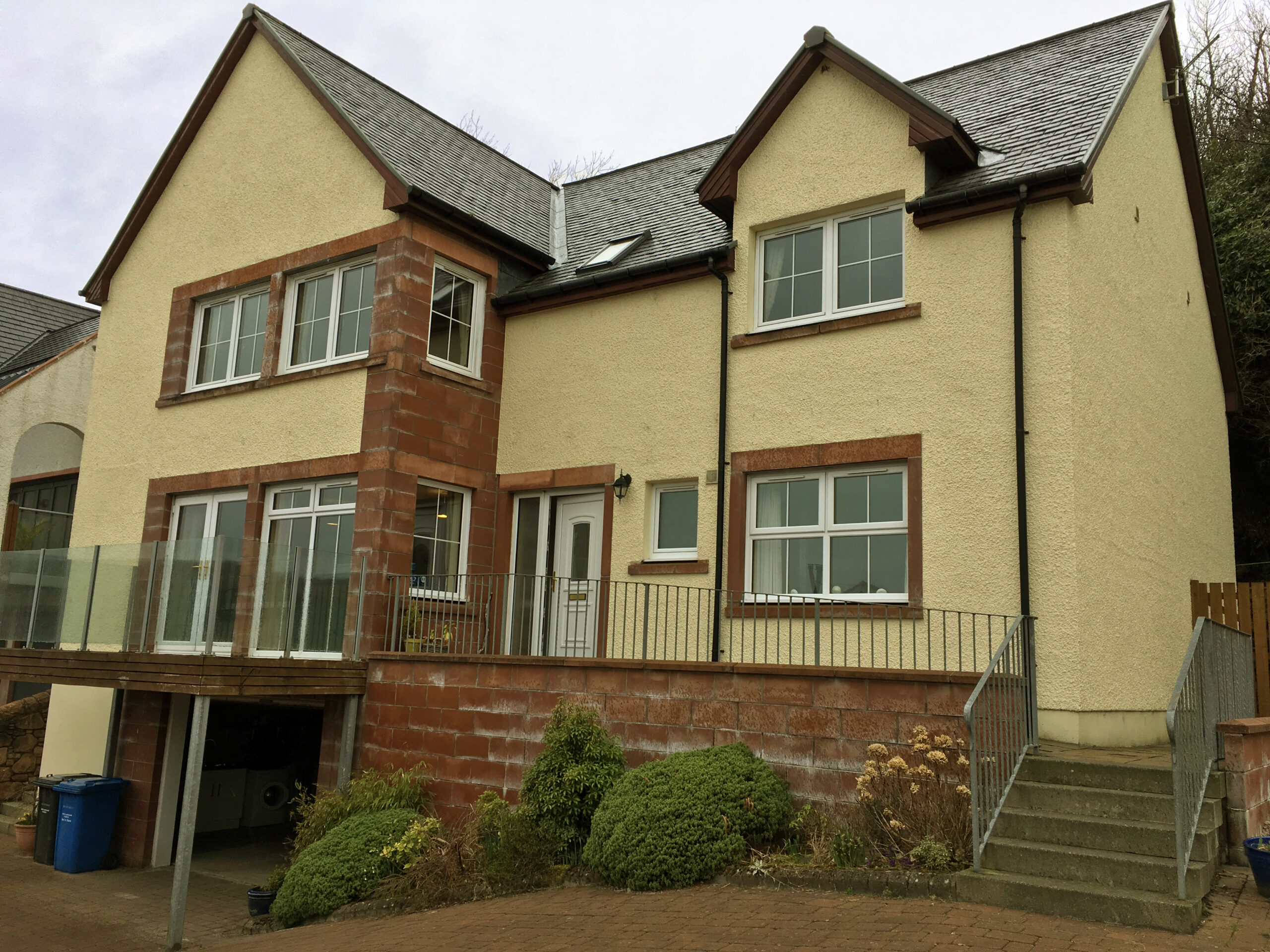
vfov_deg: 48.2
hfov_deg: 61.7
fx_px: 1064
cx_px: 635
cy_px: 476
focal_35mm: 29
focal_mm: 4.15
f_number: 2.2
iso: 25
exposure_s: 1/303
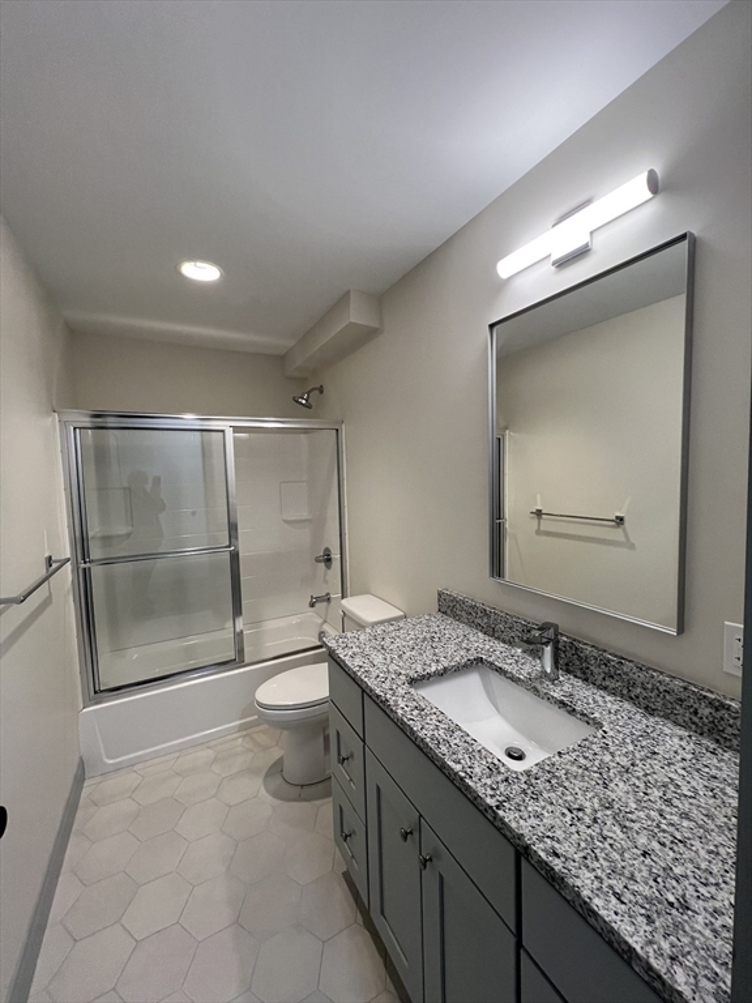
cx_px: 376
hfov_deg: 89.9
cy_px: 502
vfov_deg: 106.2
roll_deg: +0.8
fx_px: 377
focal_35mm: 13
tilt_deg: -3.0
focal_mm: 1.57
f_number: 1.8
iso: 125
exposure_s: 1/60
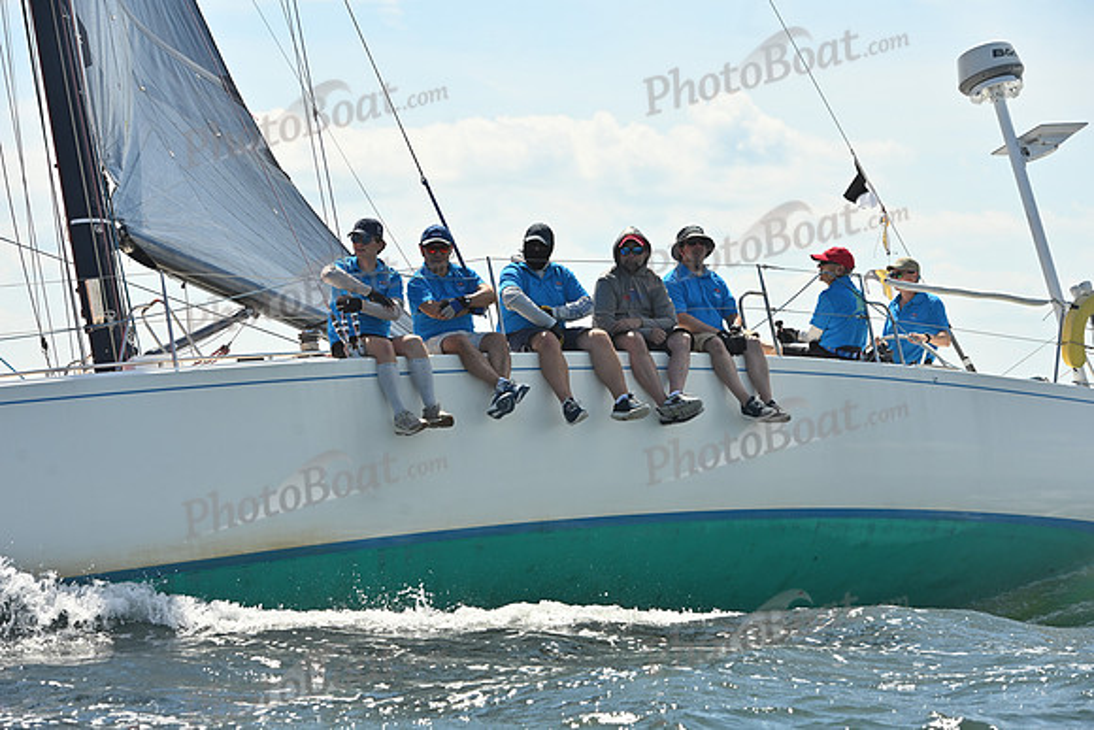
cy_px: 365
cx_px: 547
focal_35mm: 122
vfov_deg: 11.2
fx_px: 3708
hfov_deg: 16.8
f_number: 8
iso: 250
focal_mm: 122
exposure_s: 1/1250
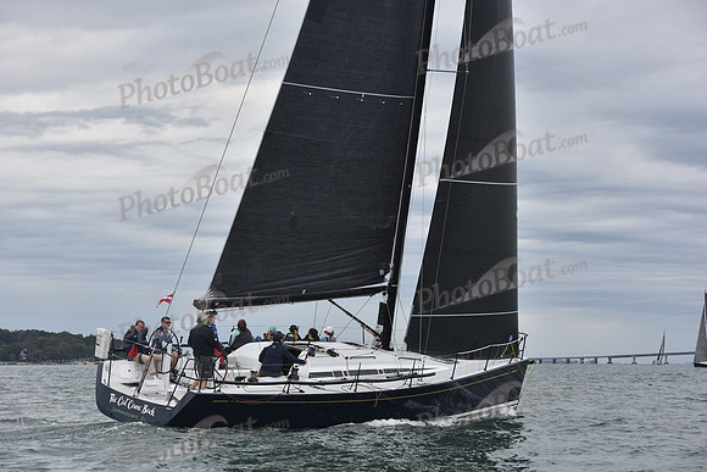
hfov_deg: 20.4
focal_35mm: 100
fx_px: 1964
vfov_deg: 13.7
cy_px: 236
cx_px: 354
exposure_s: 1/1000
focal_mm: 100
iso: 400
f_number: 6.3
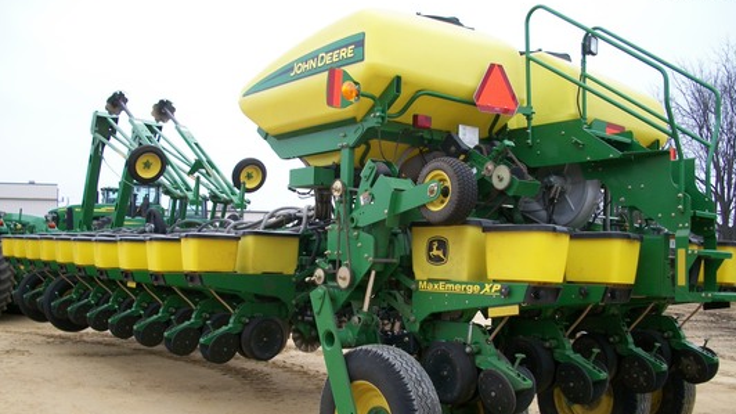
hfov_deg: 51.6
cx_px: 365
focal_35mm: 39
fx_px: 761
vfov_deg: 30.3
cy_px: 263
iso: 87
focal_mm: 6.3
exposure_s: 1/125
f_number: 3.1
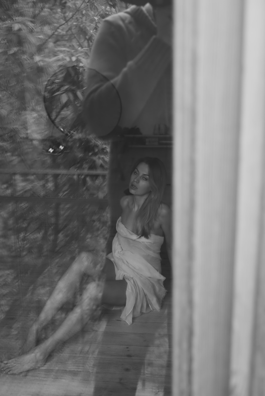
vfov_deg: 39.6
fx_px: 551
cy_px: 198
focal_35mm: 50
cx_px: 132
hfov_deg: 27.0
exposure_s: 1/60
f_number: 4
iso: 160
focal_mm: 50
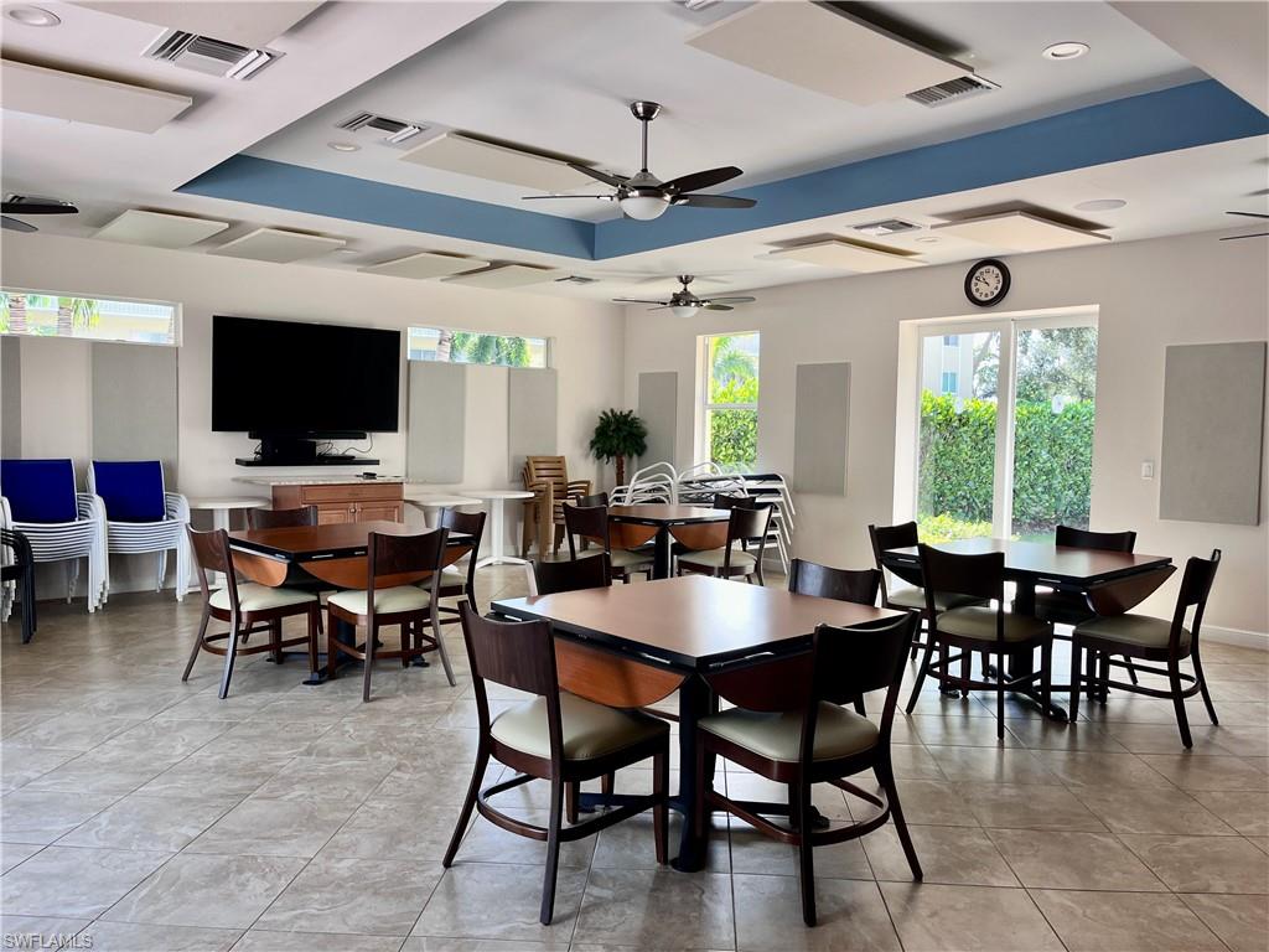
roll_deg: -0.8
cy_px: 476
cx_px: 634
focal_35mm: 26
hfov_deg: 67.3
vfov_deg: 53.1
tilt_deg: -2.3
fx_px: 953
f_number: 1.6
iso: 64
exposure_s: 1/122
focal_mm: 5.1
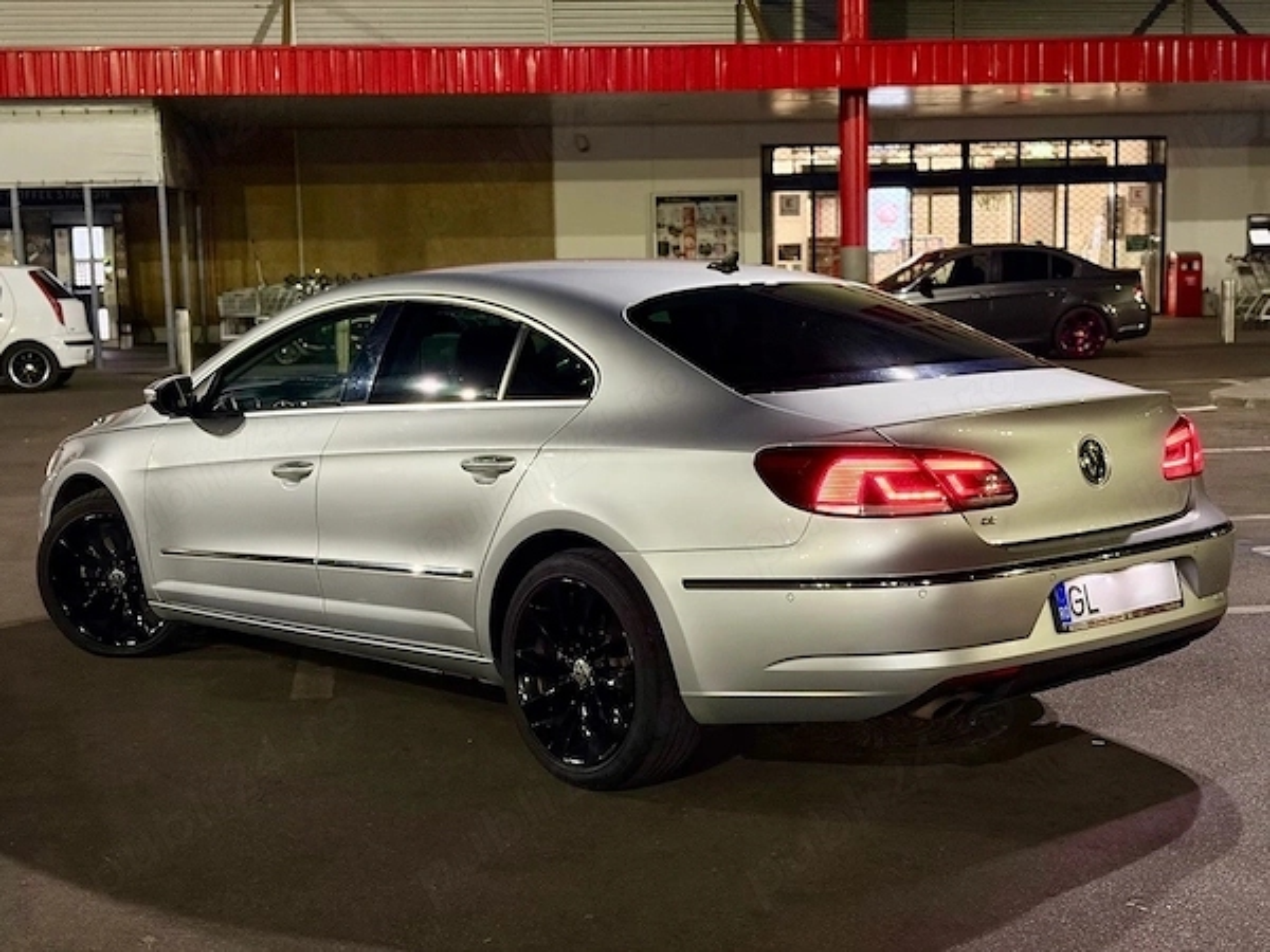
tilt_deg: -7.2
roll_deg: +1.5
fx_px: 1908
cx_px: 635
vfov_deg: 28.0
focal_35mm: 52
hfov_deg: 36.8
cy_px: 476
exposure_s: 1/33
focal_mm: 5.96
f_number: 1.6
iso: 250
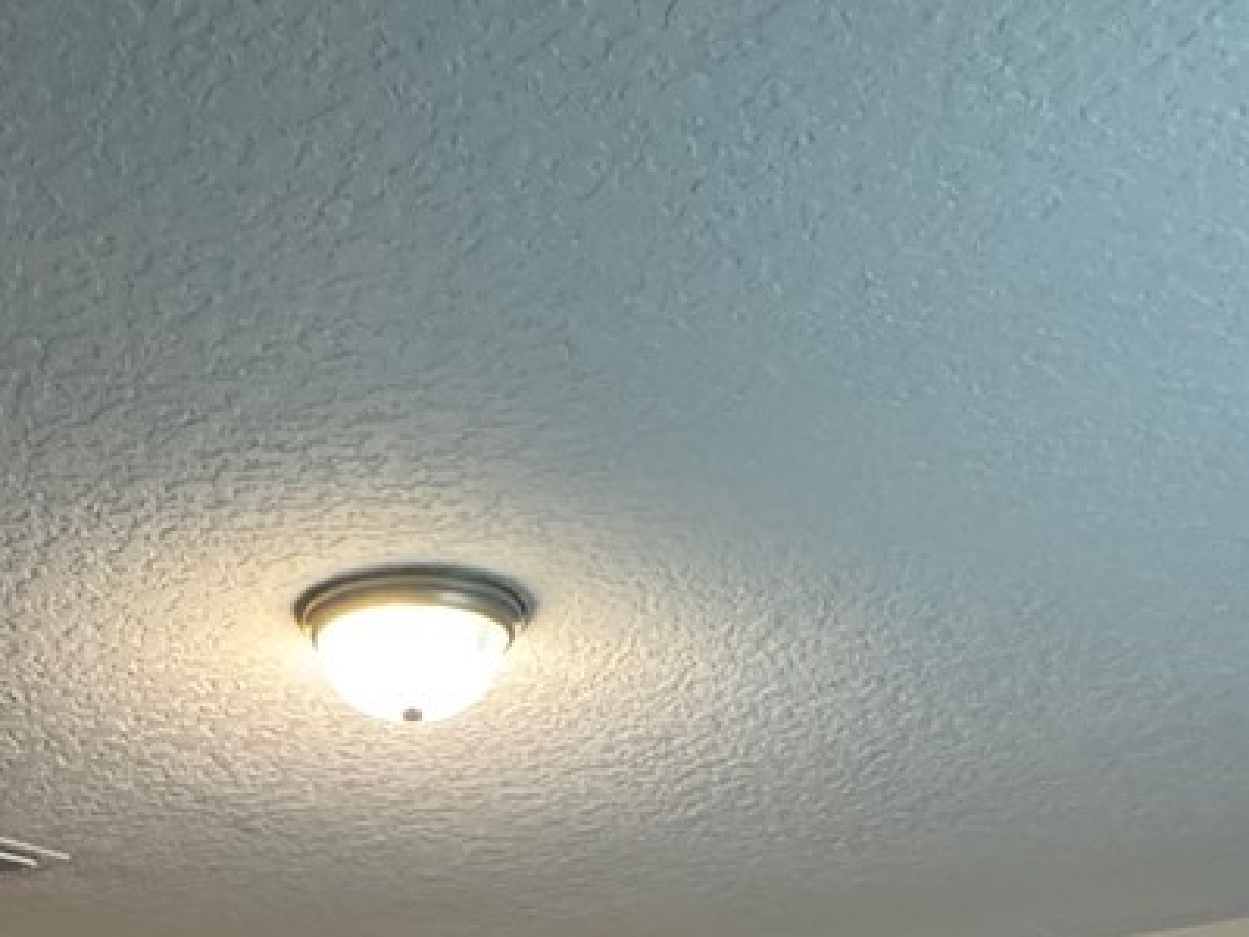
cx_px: 387
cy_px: 1715
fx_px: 2021
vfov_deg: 19.3
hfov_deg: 33.9
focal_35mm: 56
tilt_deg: -9.9
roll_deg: -0.6
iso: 640
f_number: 2.2
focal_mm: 2.22
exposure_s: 1/60
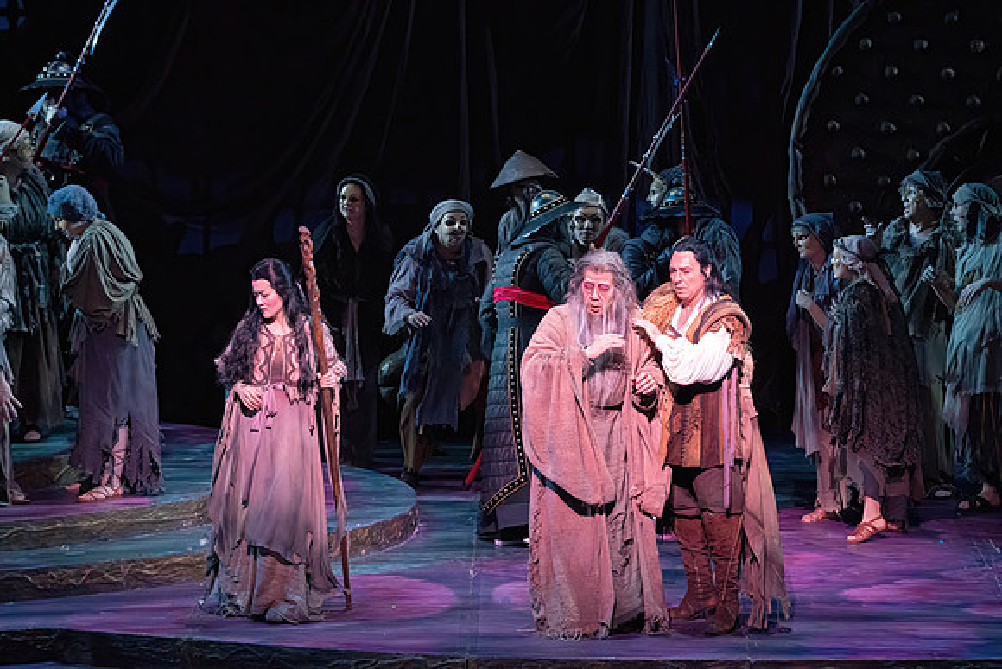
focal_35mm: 200
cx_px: 501
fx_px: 5568
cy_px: 334
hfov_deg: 10.3
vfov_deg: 6.9
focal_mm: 200
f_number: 9
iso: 20000
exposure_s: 1/320
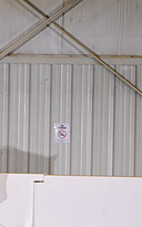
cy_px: 171
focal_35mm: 578
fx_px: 3581
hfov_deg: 2.3
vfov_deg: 3.6
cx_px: -178
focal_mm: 200
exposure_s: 1/200
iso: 2000
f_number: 4
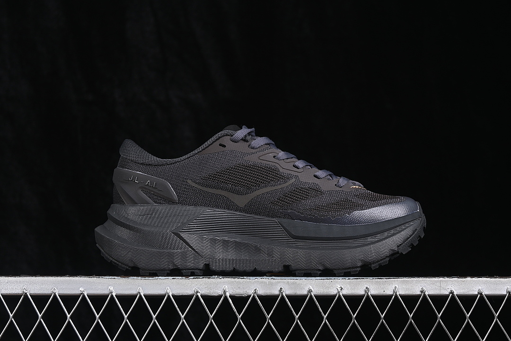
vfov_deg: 18.2
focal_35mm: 75
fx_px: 1065
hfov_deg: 27.0
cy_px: 170
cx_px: 256
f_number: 6.3
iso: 160
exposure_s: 1/60
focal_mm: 50
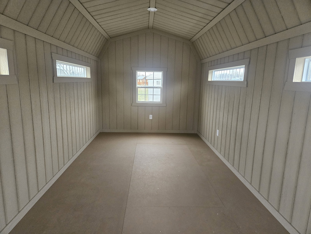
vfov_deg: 58.9
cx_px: 156
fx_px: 207
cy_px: 117
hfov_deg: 73.9
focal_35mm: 23
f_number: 1.8
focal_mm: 5.4
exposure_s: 1/120
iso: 800
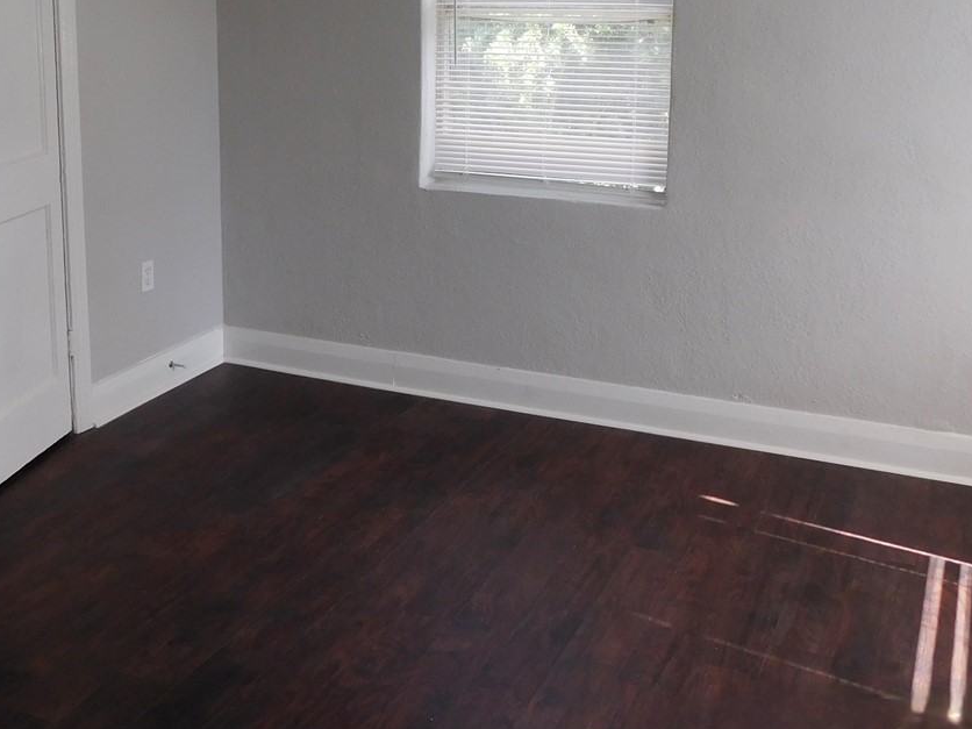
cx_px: 453
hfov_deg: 42.9
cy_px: 173
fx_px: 1235
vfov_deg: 32.2
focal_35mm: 44
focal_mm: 4
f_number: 3
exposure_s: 1/100
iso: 125
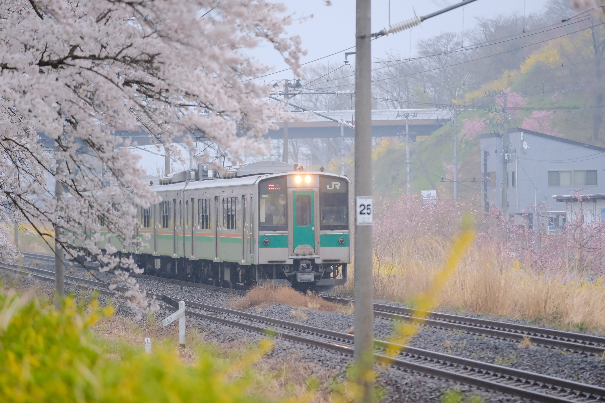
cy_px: 202
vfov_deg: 6.5
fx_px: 3529
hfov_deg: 9.8
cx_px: 302
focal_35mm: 210
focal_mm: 140
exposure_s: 1/1500
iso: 5000
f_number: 2.8
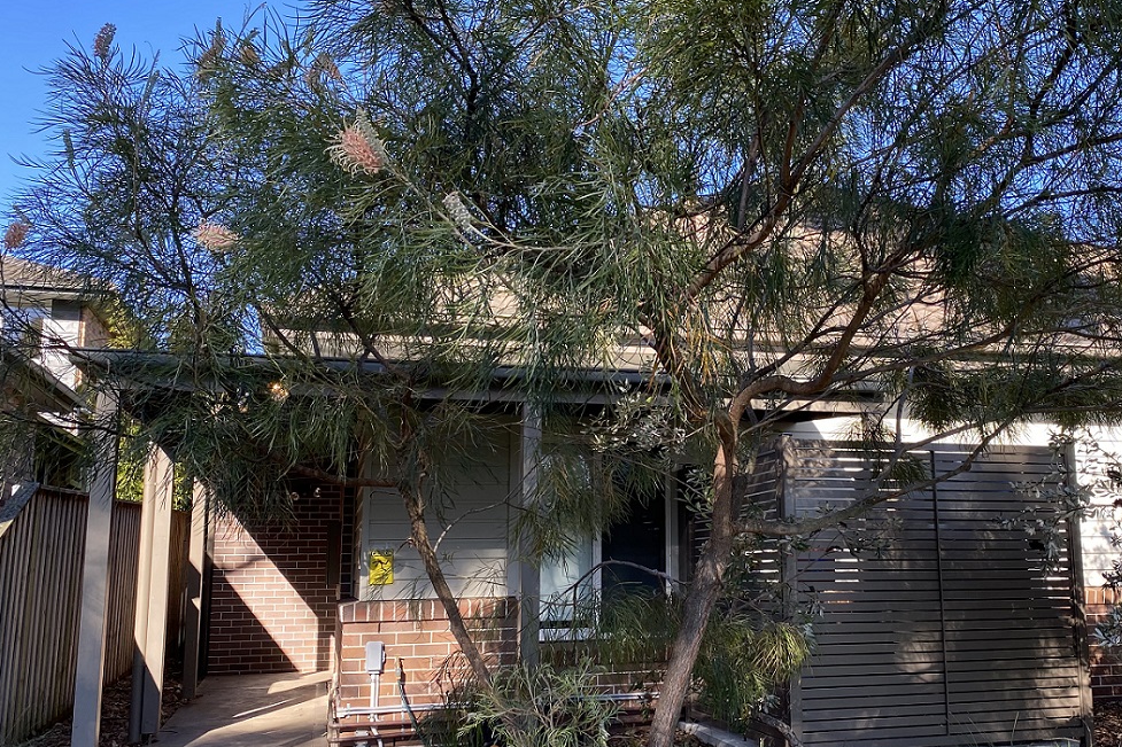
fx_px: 1122
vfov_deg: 36.8
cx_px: 701
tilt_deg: +9.7
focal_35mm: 36
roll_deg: +0.0
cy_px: 398
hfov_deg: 52.6
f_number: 1.8
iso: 32
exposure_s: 1/327
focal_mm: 4.25
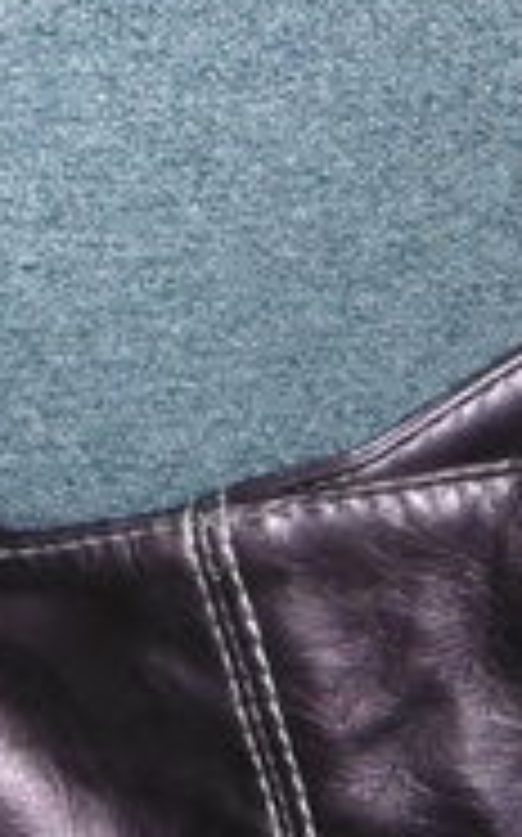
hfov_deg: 9.6
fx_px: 3123
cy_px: 436
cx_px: 274
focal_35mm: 137
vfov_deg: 15.3
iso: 200
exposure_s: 1/60
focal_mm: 4.3
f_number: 3.1
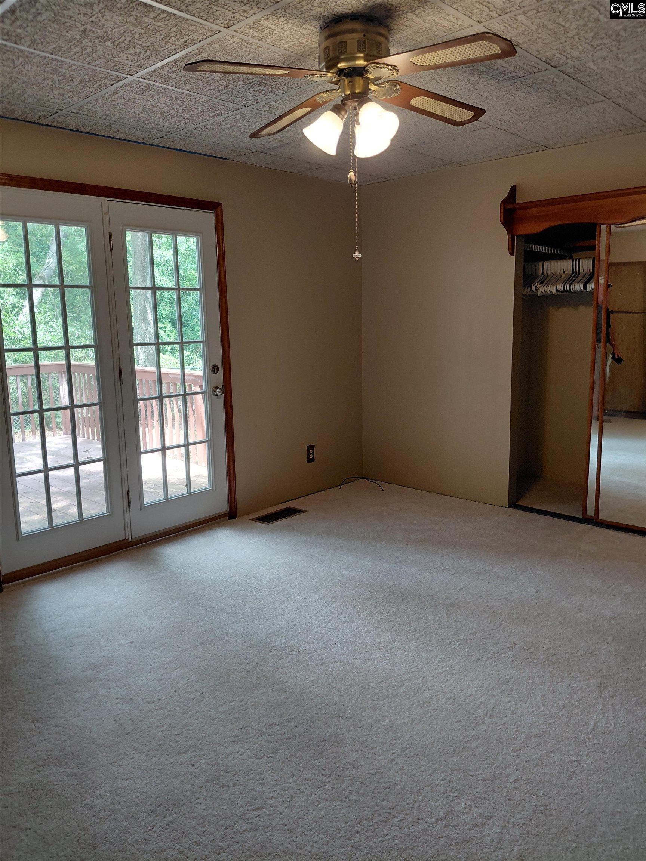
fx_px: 622
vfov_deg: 69.4
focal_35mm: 25
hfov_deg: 54.9
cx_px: 323
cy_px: 430
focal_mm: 4.69
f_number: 1.8
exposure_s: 1/120
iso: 160
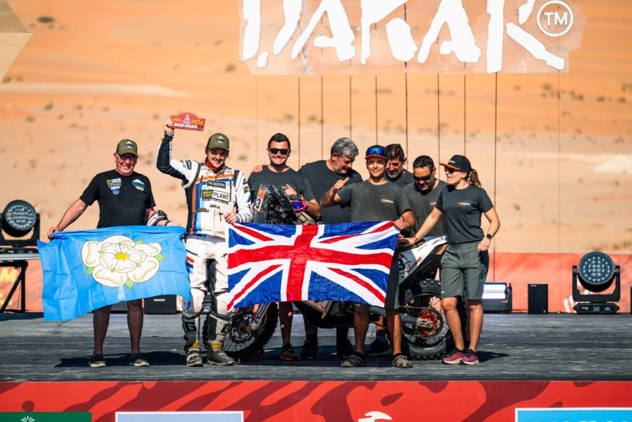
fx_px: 4565
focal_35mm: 260
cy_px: 211
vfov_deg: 5.3
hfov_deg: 7.9
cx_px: 316
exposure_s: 1/1000
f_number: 5
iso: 64
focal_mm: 260
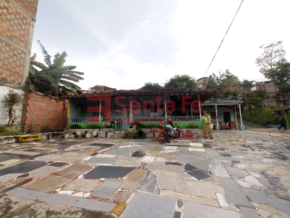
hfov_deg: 63.4
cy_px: 109
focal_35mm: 28
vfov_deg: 49.7
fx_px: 235
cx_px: 145
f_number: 2.2
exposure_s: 1/782
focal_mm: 1.65
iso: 112
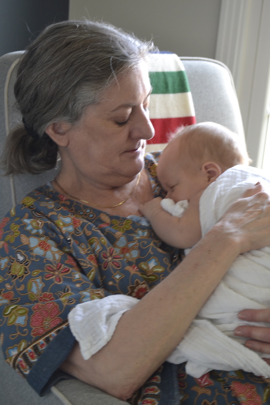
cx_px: 135
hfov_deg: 23.8
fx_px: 641
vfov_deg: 35.1
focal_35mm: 57
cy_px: 202
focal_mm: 38
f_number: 5
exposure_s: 1/15
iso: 800
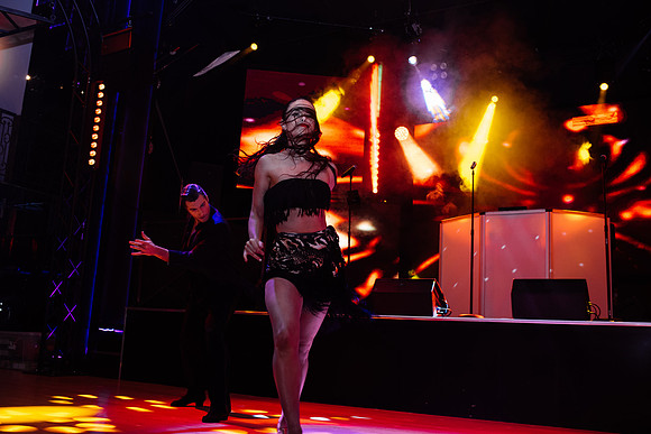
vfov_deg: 37.9
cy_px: 217
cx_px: 326
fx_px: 633
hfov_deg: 54.4
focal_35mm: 35
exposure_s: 1/200
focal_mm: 35
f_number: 4.5
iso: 1600
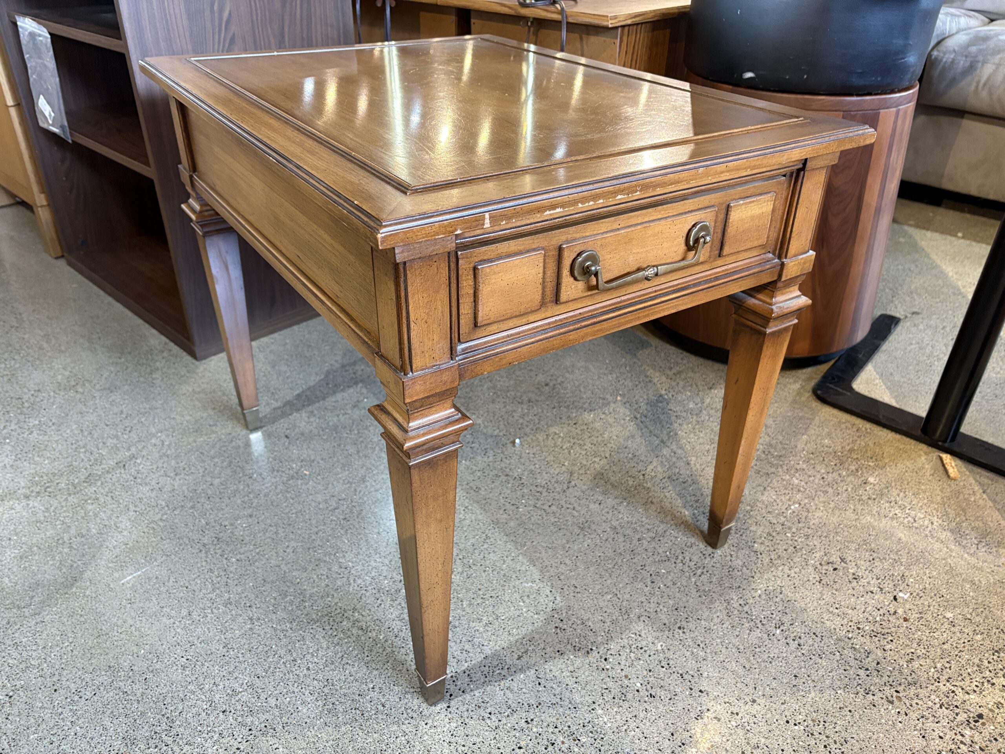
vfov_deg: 53.1
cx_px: 502
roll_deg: -0.7
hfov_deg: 67.3
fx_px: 755
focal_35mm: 26
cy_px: 377
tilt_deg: -31.4
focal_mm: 5.96
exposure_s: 1/60
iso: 250
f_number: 1.6
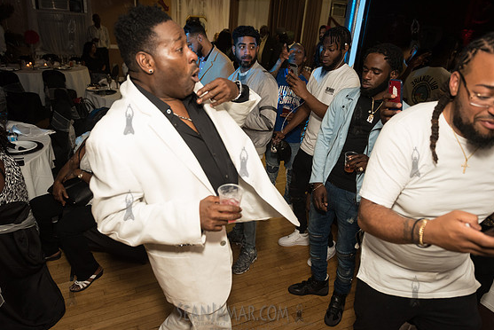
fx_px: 343
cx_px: 243
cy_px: 162
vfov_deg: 51.3
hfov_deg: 71.5
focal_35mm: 25
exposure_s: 1/400
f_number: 3.5
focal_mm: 24
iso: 2000
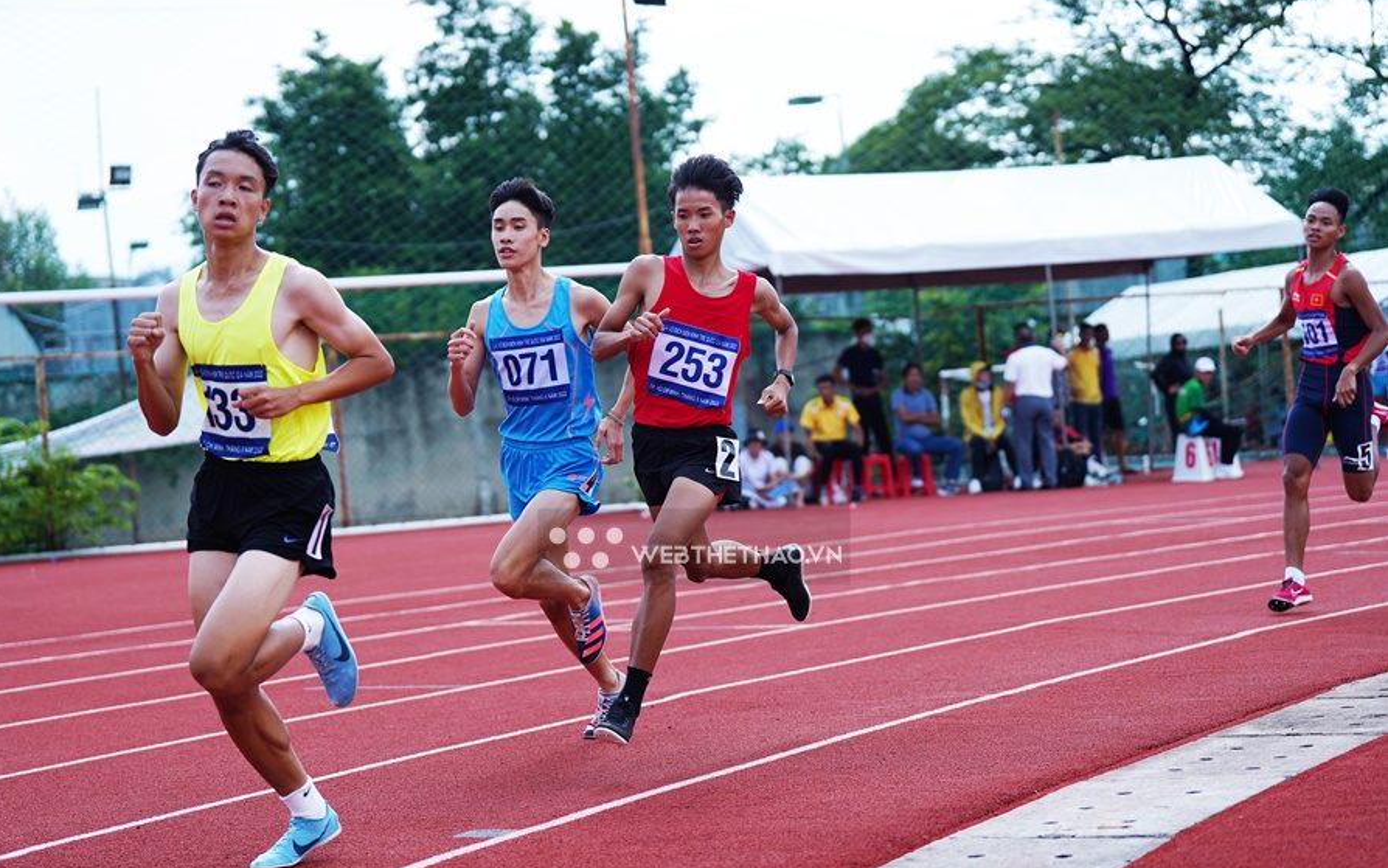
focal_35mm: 79
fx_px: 2989
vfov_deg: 16.5
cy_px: 405
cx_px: 691
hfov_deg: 26.1
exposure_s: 1/2500
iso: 200
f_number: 2.8
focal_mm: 77
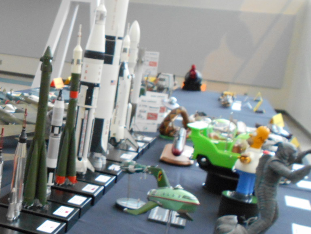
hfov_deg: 33.5
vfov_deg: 27.0
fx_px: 485
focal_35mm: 54
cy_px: 128
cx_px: 27
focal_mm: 4.6
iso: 400
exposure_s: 1/30
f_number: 3.2
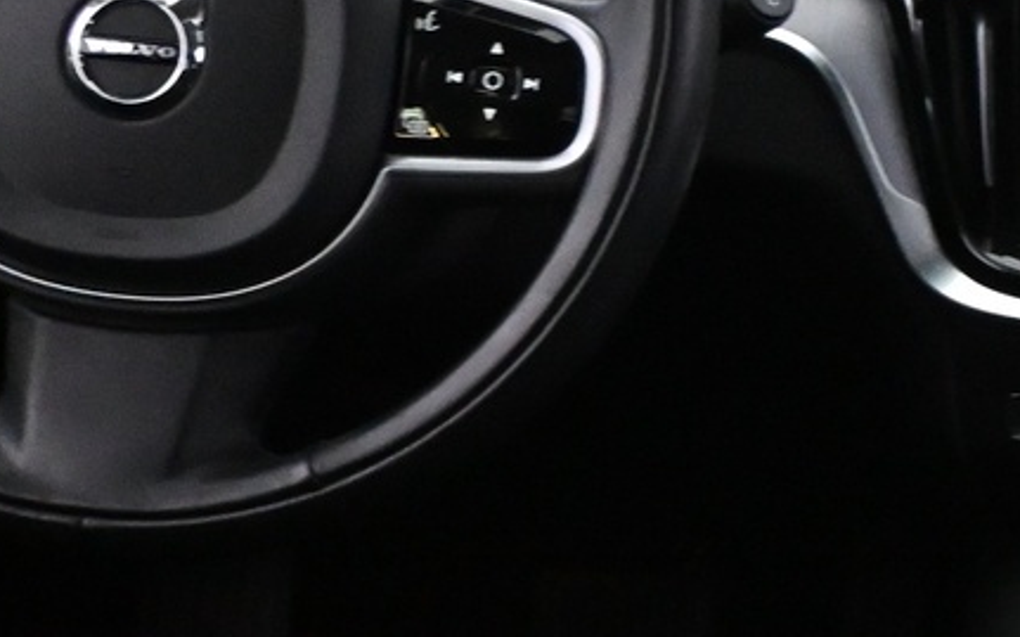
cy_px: 305
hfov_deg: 17.1
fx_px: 3196
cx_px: 1316
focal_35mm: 115
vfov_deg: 11.4
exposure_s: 1/60
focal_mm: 20
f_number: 3.8
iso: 5000
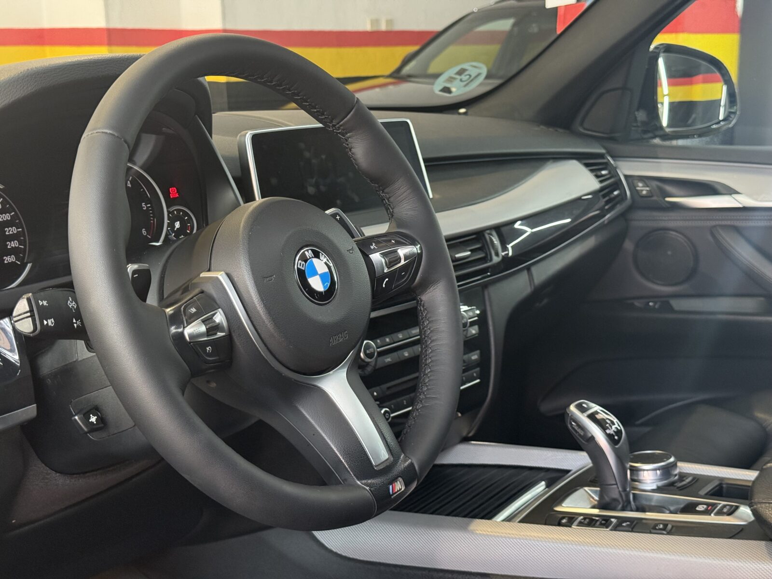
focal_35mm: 48
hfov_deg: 39.7
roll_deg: +1.2
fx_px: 1070
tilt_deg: -12.3
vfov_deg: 30.3
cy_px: 290
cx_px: 386
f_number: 1.78
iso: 250
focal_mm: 6.76
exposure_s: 1/100
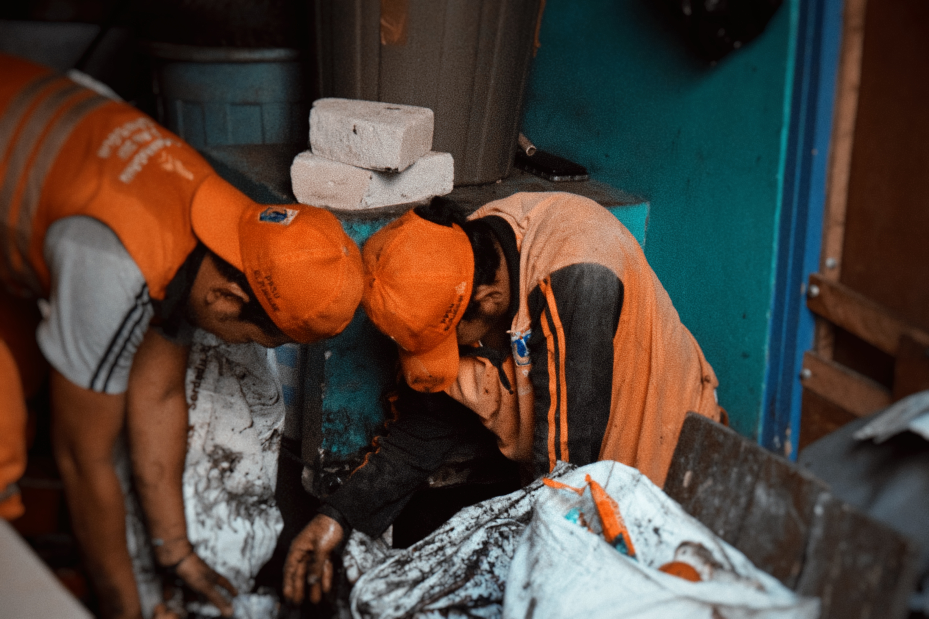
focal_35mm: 99
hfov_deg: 20.6
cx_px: 464
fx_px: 2555
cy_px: 310
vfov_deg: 13.8
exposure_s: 1/125
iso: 3200
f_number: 5.3
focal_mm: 66
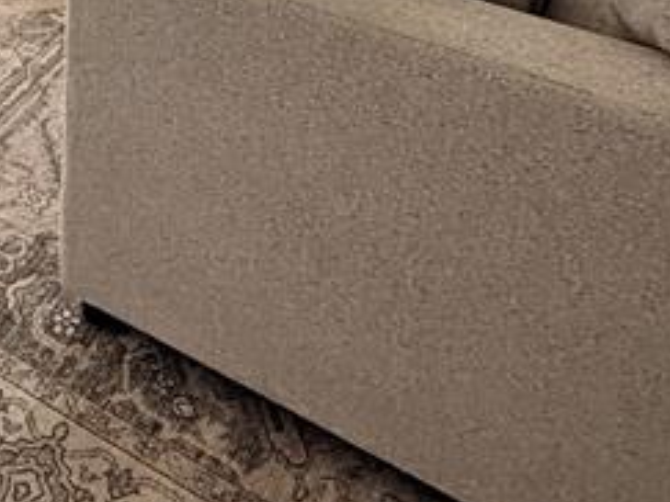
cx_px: -154
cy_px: -381
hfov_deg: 28.1
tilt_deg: -11.1
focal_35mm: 59
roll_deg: +1.1
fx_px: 1141
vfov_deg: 19.3
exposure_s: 1/120
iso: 160
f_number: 2.2
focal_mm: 2.22
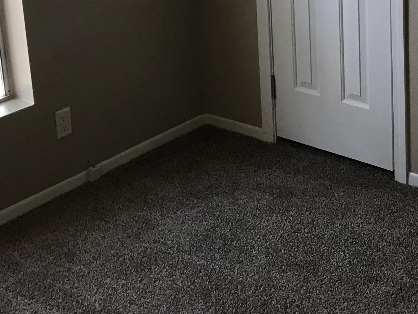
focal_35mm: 72
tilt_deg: -13.1
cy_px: -25
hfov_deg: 26.5
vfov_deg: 19.6
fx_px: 869
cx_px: 337
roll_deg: +0.0
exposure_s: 1/17
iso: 40
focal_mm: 3.99
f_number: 1.8
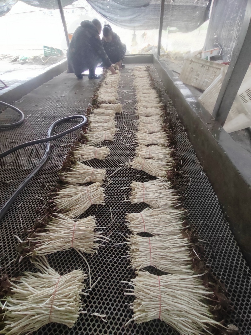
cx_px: 126
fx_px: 155
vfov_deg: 94.5
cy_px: 168
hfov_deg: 78.1
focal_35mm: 16
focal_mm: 1.68
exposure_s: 1/100
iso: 170
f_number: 2.2
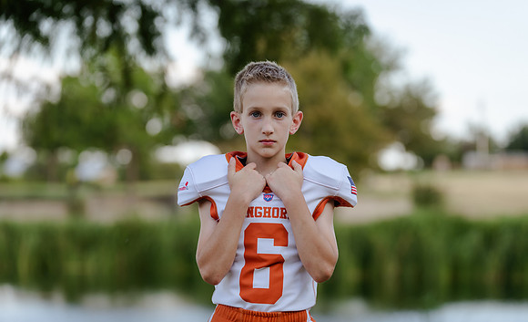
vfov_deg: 9.9
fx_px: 1851
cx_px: 257
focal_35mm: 130
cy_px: 184
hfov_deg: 16.2
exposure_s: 1/320
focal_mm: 119
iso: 125
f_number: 3.2
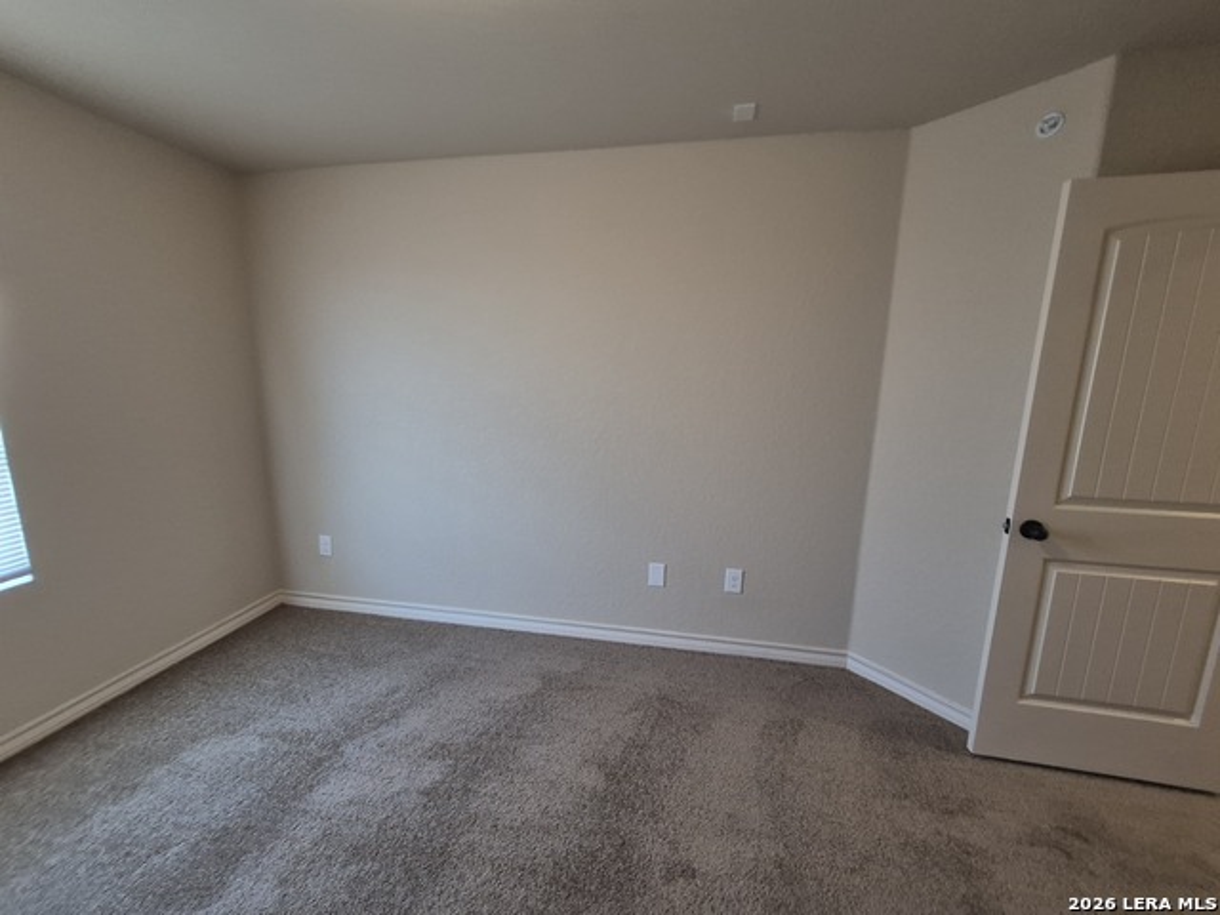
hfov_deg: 106.2
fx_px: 458
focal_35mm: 13
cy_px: 458
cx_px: 610
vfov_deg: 89.9
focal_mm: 1.74
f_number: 2.2
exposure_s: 1/60
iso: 250
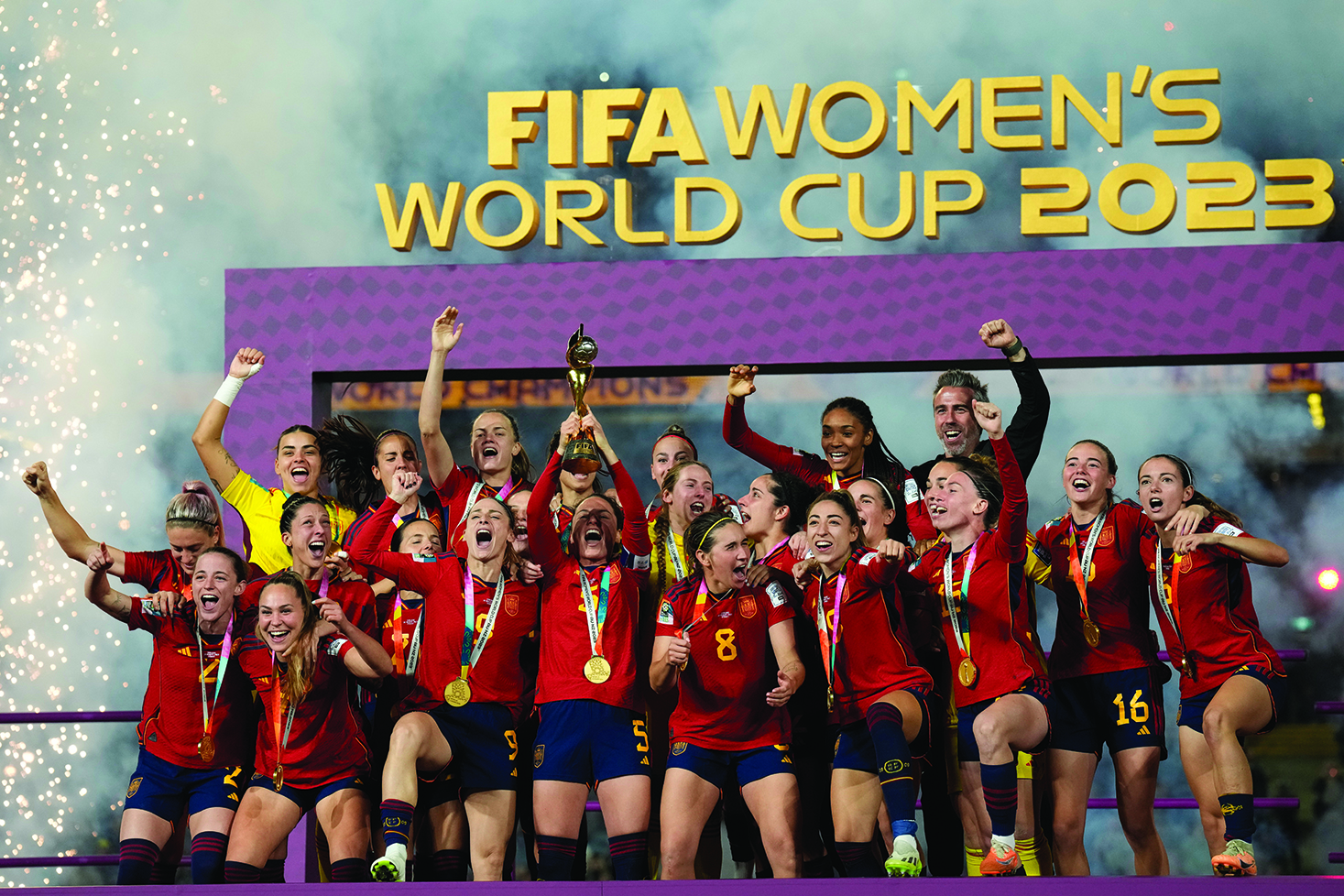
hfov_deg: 13.6
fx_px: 5637
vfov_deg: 9.1
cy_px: 448
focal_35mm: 151
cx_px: 672
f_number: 4.5
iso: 4000
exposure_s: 1/1250
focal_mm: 151
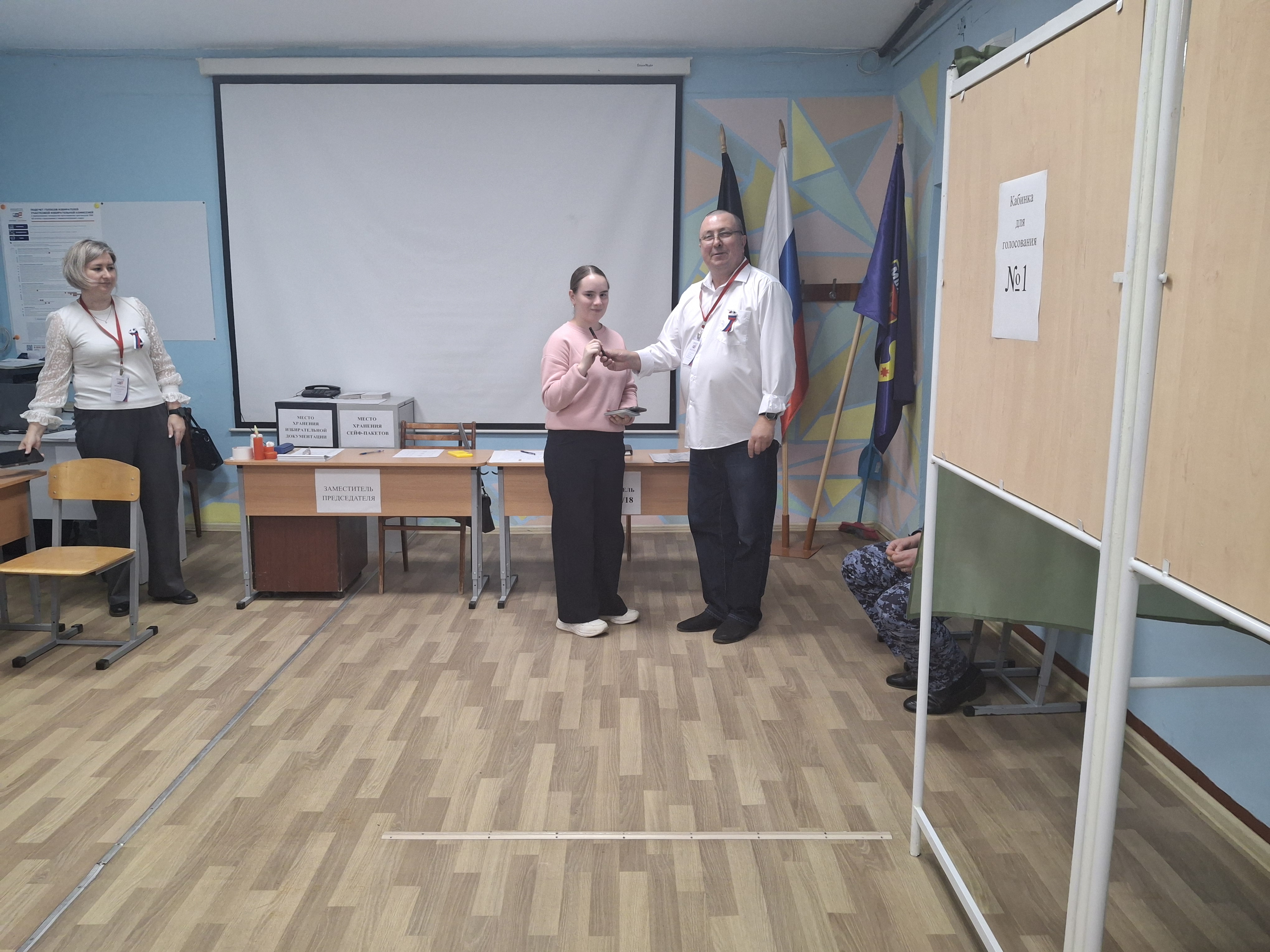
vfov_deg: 54.9
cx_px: 635
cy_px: 476
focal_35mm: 25
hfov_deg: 69.4
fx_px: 917
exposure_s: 1/100
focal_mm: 4.69
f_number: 1.8
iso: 250
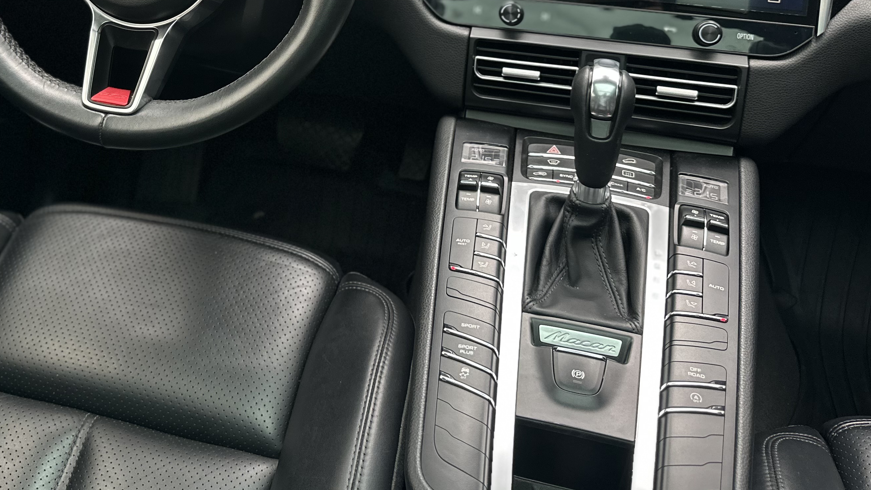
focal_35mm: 40
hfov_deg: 49.4
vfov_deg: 28.0
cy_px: 3
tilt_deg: -21.2
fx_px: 924
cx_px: 278
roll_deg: -1.1
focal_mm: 6.86
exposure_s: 1/121
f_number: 1.78
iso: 160
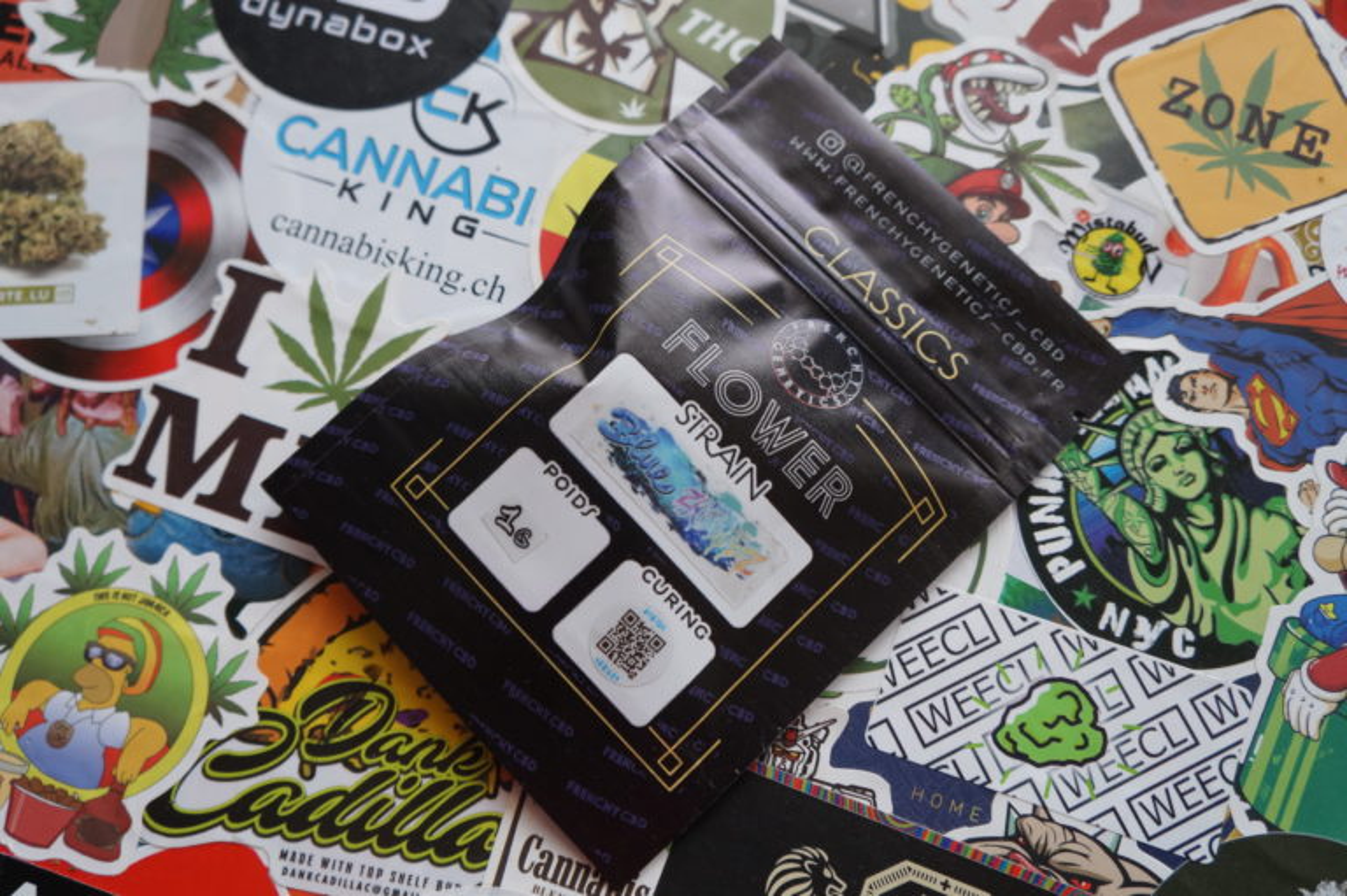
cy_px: 448
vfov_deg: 38.3
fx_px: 1290
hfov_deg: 55.1
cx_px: 674
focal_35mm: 34
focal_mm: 23
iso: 500
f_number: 4
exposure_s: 1/160
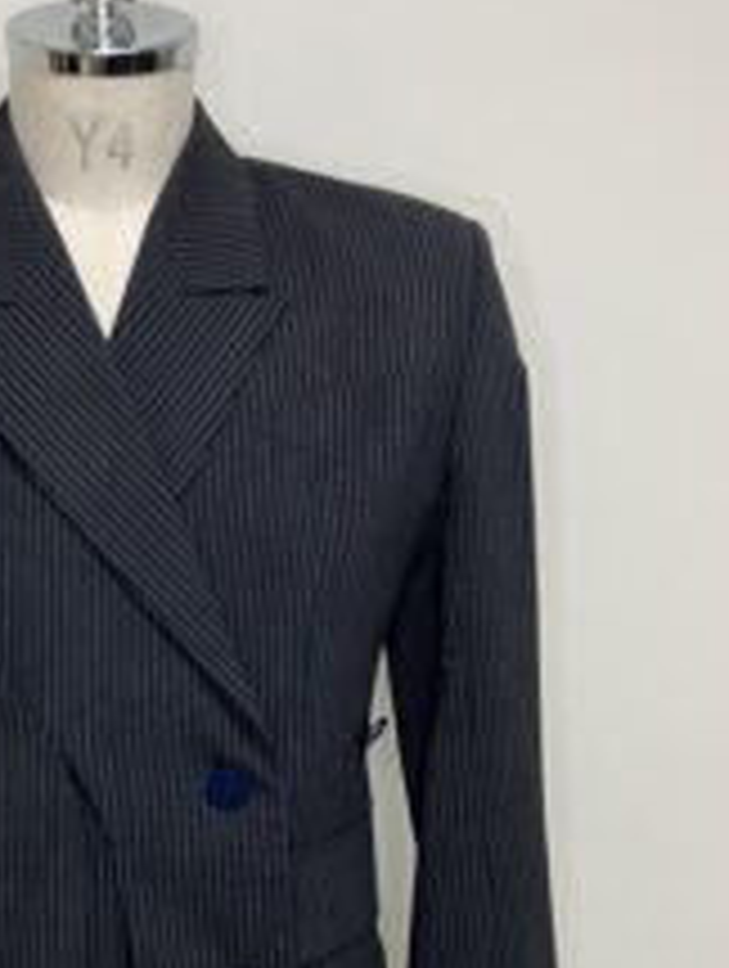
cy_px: 662
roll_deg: +1.4
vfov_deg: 36.3
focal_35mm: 52
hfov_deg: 27.3
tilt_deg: -12.9
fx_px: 1456
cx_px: 108
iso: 160
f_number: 1.8
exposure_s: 1/50
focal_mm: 3.99
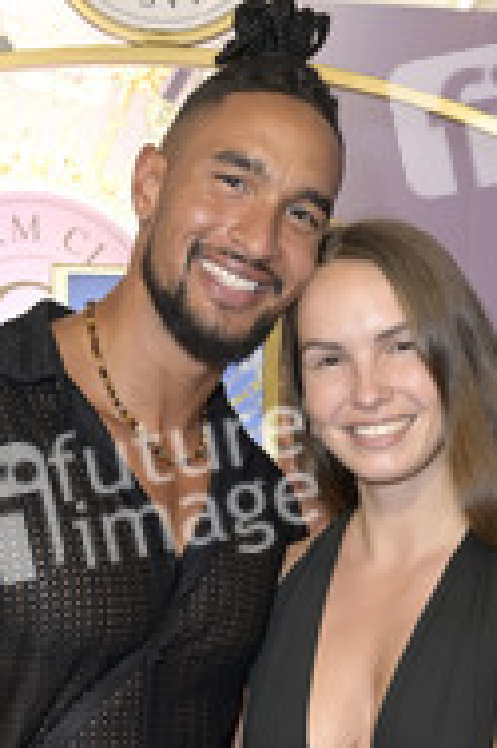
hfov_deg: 20.0
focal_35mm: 68
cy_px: 700
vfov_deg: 28.3
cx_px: 231
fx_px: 1411
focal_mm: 32
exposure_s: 1/125
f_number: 5.6
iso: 1000
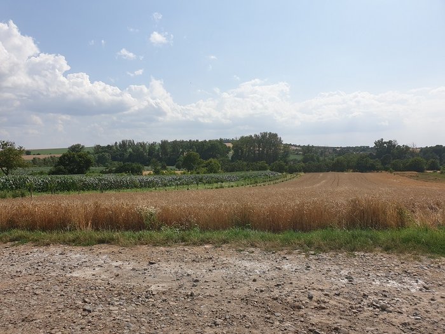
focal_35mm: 26
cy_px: 167
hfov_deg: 67.3
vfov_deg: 53.1
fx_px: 334
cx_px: 222
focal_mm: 4.3
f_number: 2.4
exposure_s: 1/2841
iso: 50
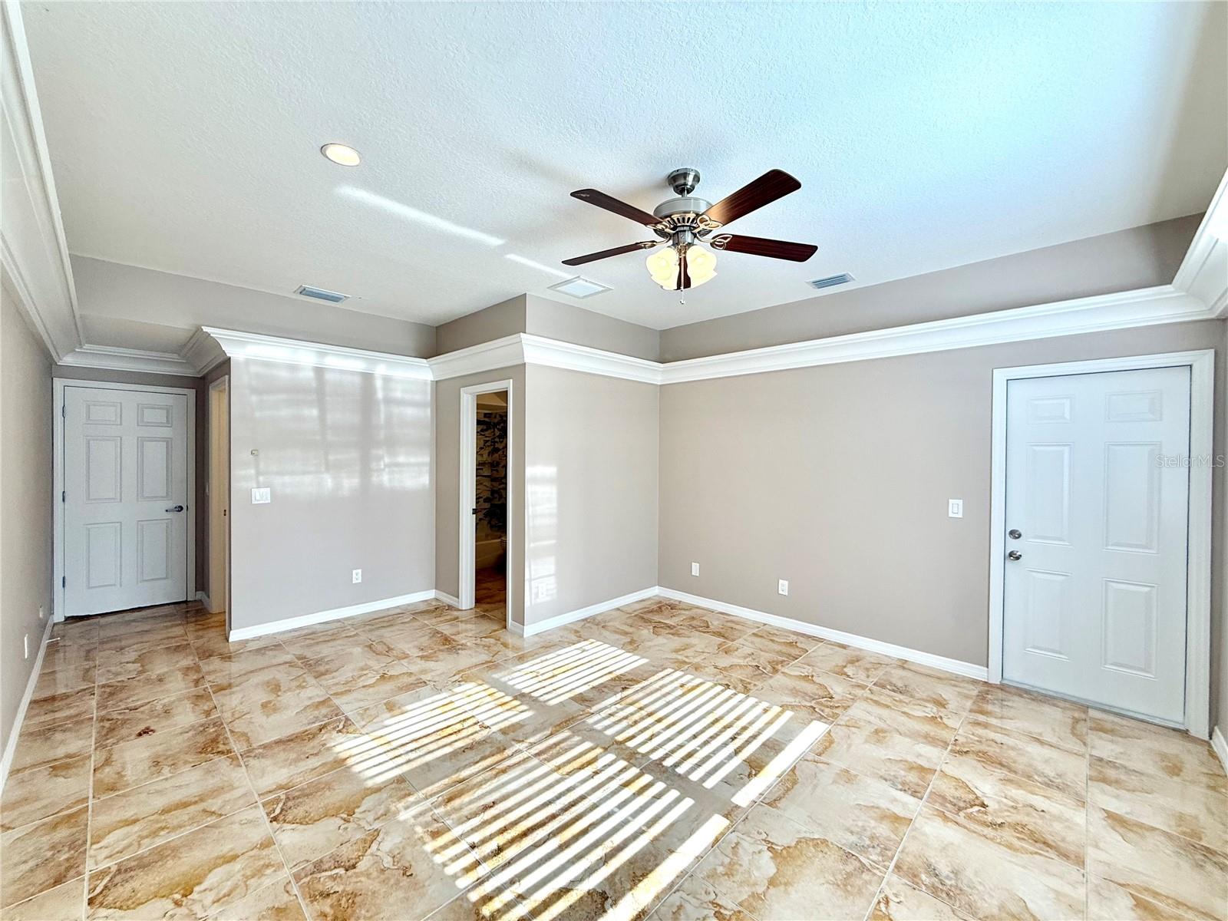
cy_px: 460
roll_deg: +0.3
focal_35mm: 14
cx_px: 614
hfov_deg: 102.1
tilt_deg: +1.3
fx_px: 497
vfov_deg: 85.7
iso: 64
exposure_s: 1/120
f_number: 2.2
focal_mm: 2.22
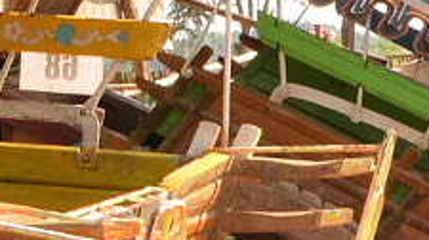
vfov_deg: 6.8
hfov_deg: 11.4
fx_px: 2034
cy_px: 123
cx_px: -261
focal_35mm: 179
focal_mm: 24
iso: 125
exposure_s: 1/8
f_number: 16
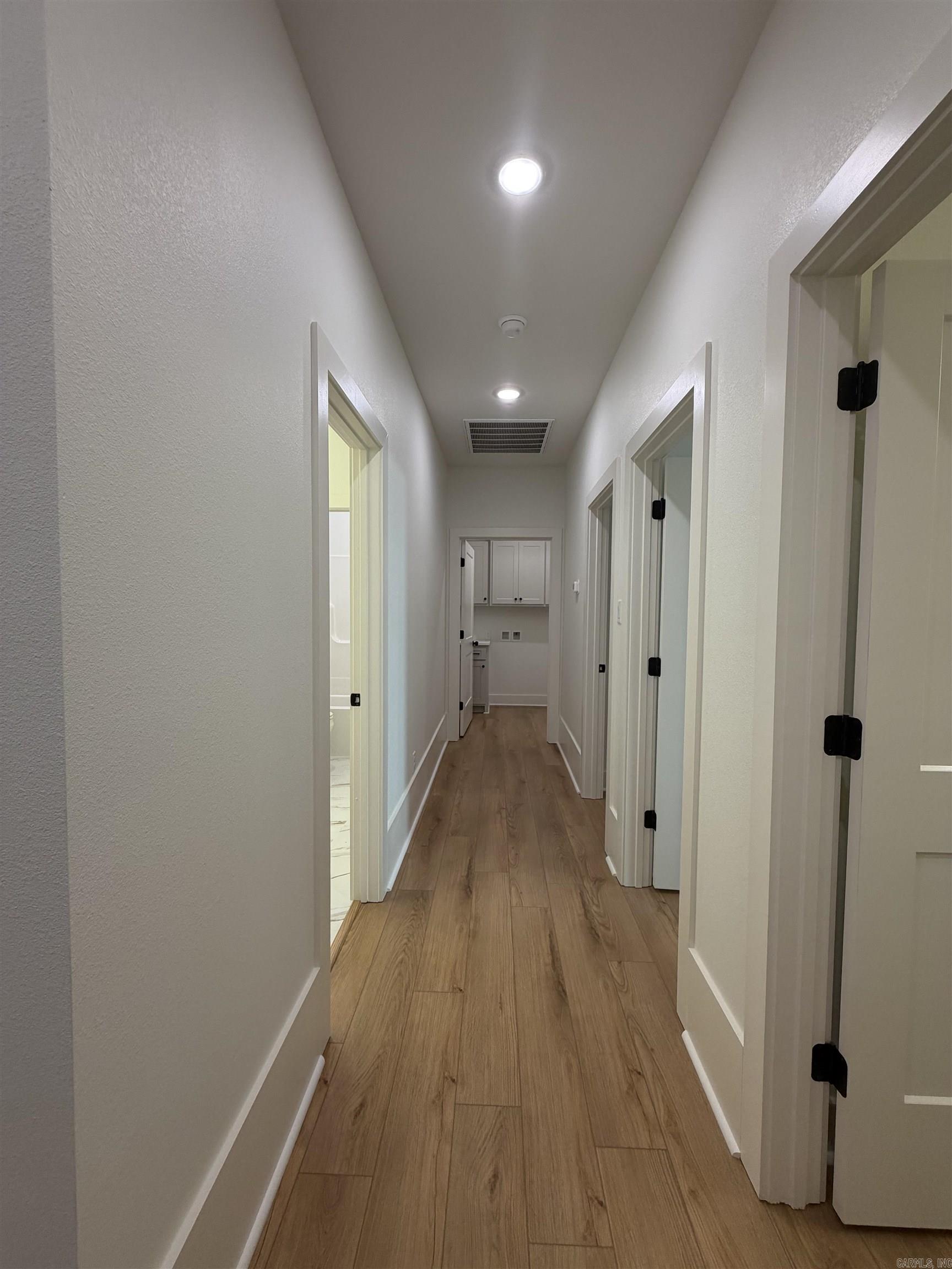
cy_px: 634
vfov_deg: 102.1
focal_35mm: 14
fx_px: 513
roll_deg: -0.6
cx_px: 476
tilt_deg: -2.3
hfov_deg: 85.7
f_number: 2.2
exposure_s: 1/120
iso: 160
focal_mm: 2.22
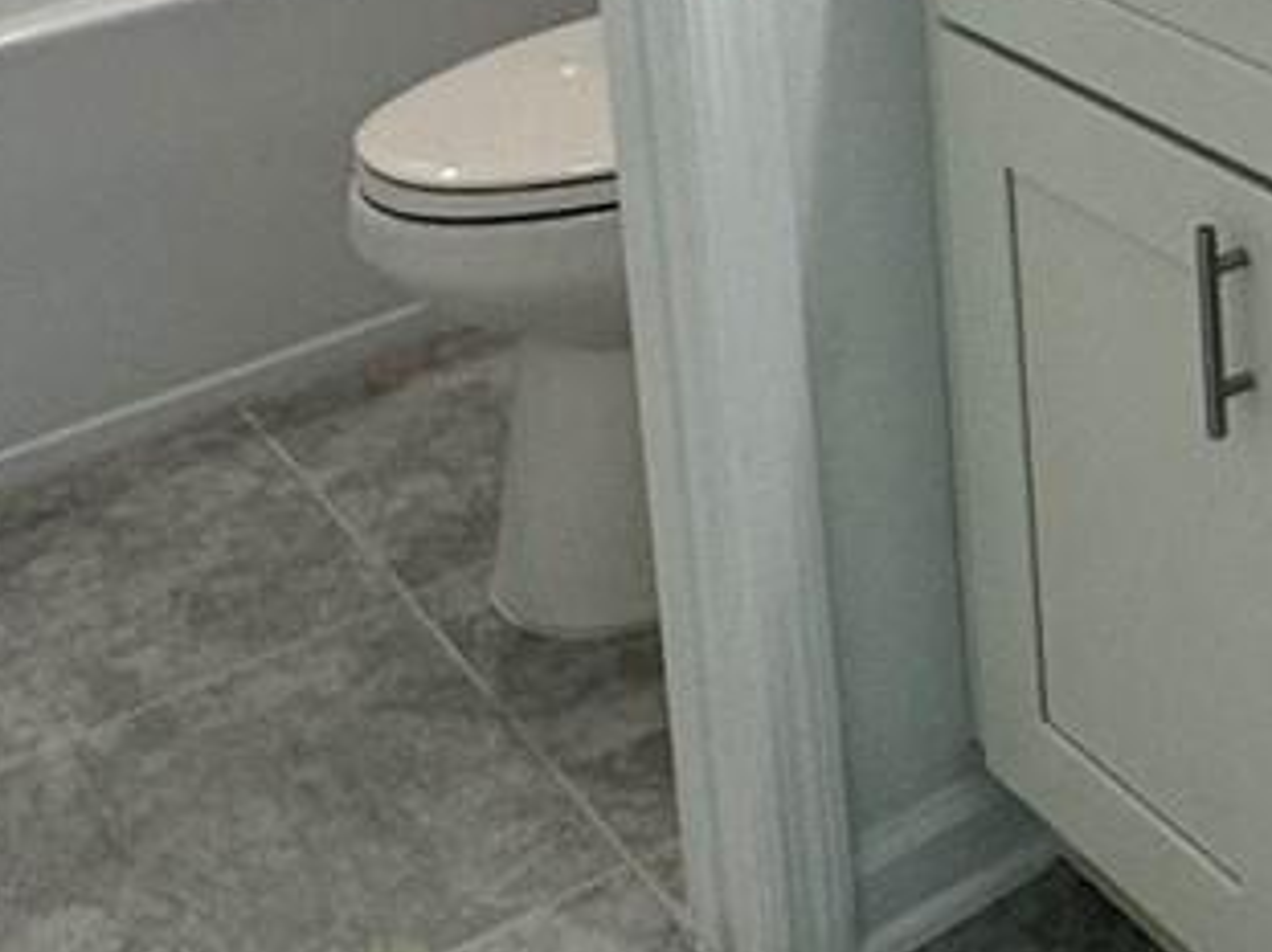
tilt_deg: -9.3
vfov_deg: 17.6
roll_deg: +2.2
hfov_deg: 25.4
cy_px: -617
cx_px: 1346
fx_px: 2645
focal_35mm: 72
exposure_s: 1/120
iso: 125
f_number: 2.2
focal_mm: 2.22
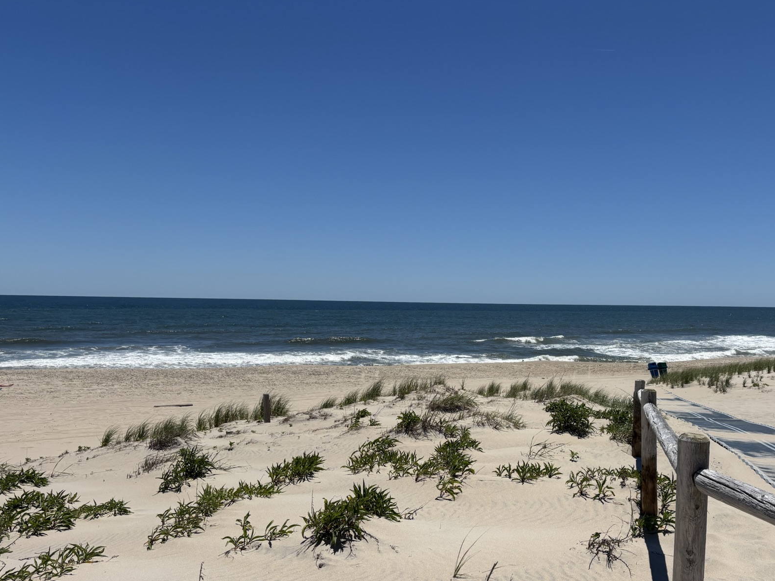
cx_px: 483
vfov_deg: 42.7
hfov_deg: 54.7
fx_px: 739
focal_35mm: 33
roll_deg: -1.1
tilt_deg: -4.7
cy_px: 359
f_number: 1.6
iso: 50
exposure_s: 1/8333
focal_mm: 5.96
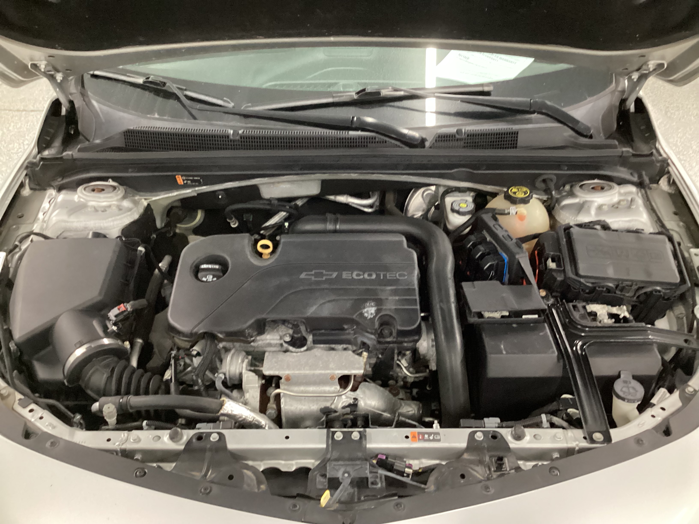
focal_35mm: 31
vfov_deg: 45.4
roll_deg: +0.3
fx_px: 626
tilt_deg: -38.4
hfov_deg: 58.4
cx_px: 350
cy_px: 262
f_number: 2.4
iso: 640
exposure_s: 1/30
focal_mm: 3.3
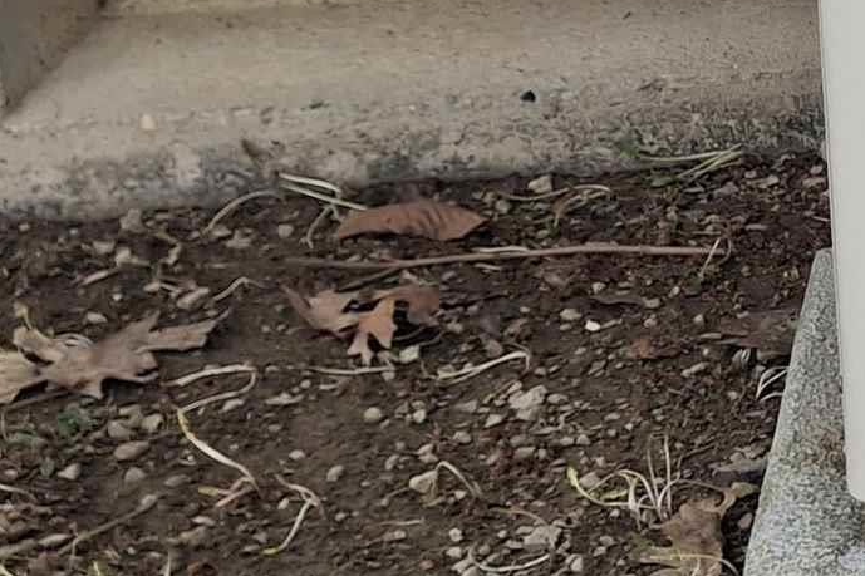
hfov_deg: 15.1
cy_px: -83
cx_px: 1604
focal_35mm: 116
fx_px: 2786
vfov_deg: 11.6
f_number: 1.8
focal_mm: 4.69
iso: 32
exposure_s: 1/548
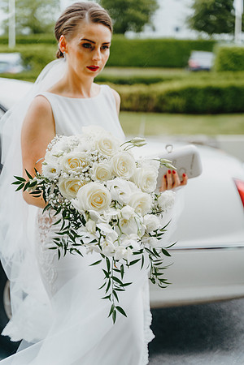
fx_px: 762
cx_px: 122
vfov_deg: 27.0
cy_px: 182
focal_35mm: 75
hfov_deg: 18.2
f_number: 2.8
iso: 125
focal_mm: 75
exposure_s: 1/320
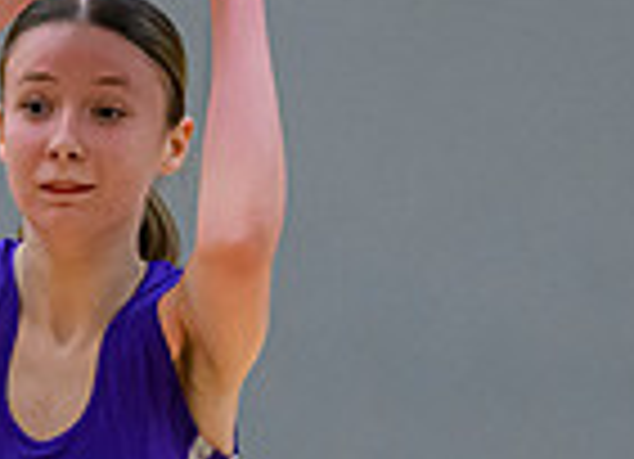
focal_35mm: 1114
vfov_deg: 1.3
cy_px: 706
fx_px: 20146
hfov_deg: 1.8
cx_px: -36
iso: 6400
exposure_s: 1/1000
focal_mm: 200
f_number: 3.2
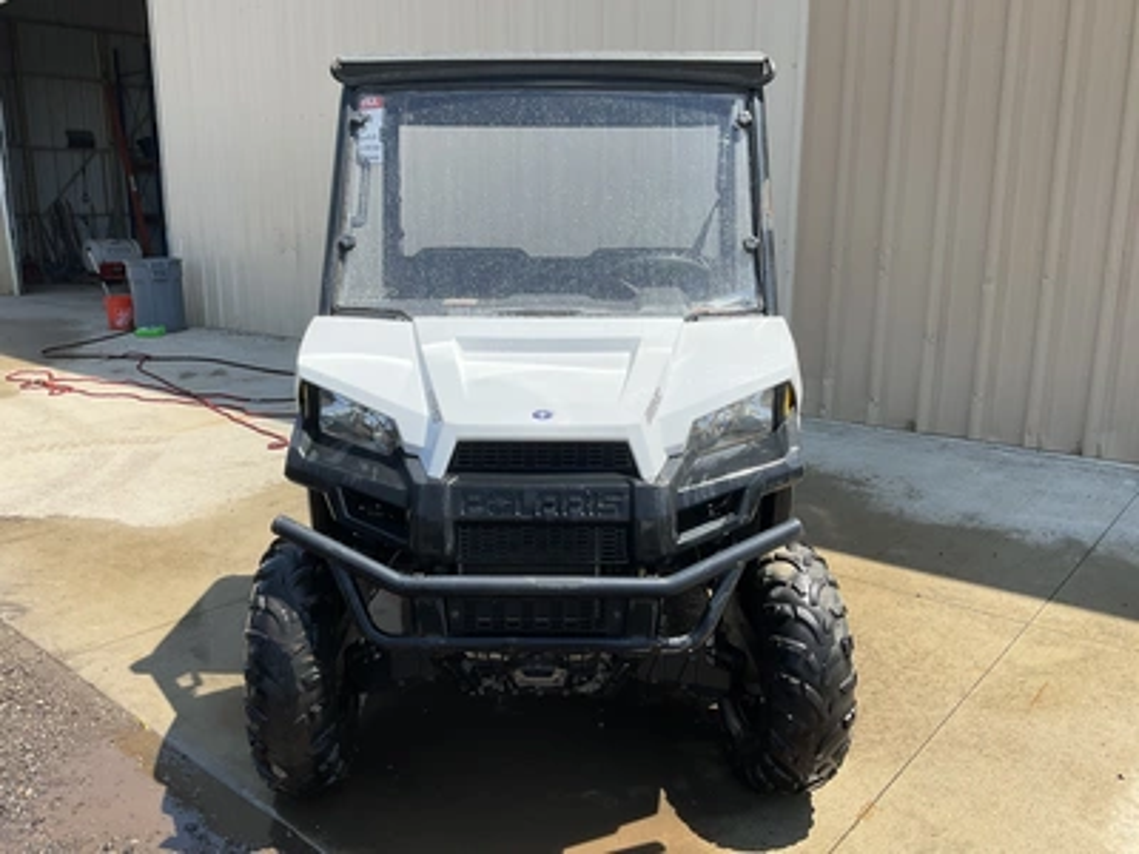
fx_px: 954
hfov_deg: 61.7
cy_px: 427
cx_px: 570
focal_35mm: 29
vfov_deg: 48.2
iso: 25
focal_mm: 3
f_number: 1.8
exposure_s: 1/1221
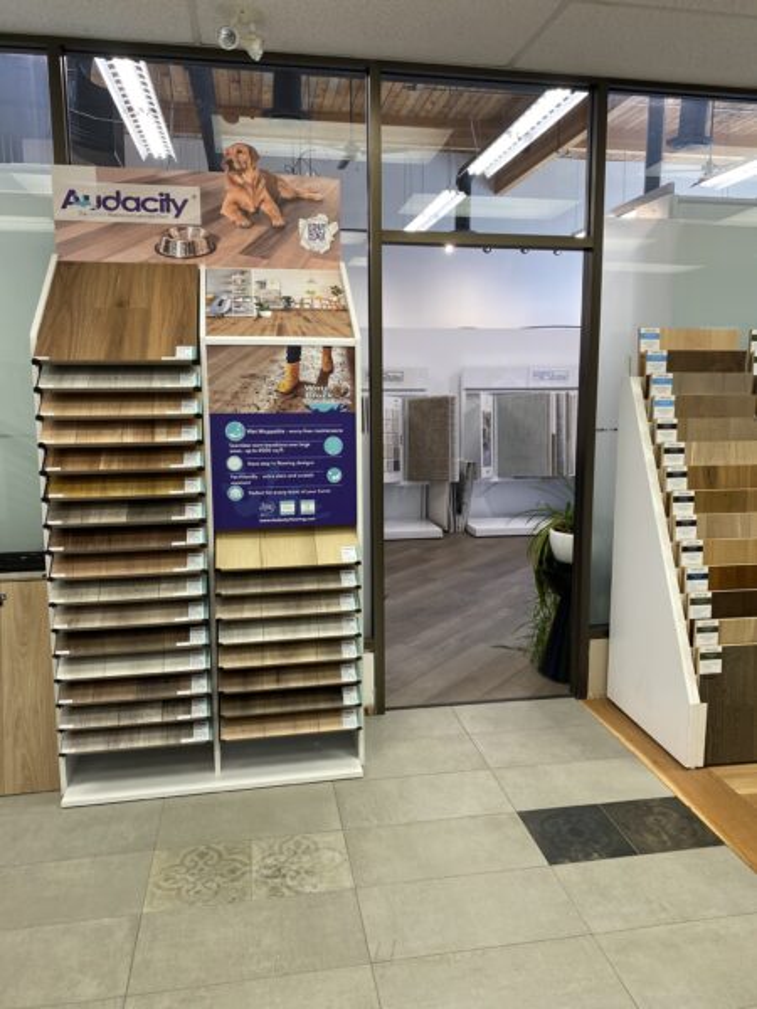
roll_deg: +0.1
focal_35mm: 26
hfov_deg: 53.1
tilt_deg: -7.4
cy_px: 504
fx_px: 758
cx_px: 378
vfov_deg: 67.3
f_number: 1.8
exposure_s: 1/120
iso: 100
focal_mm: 4.25
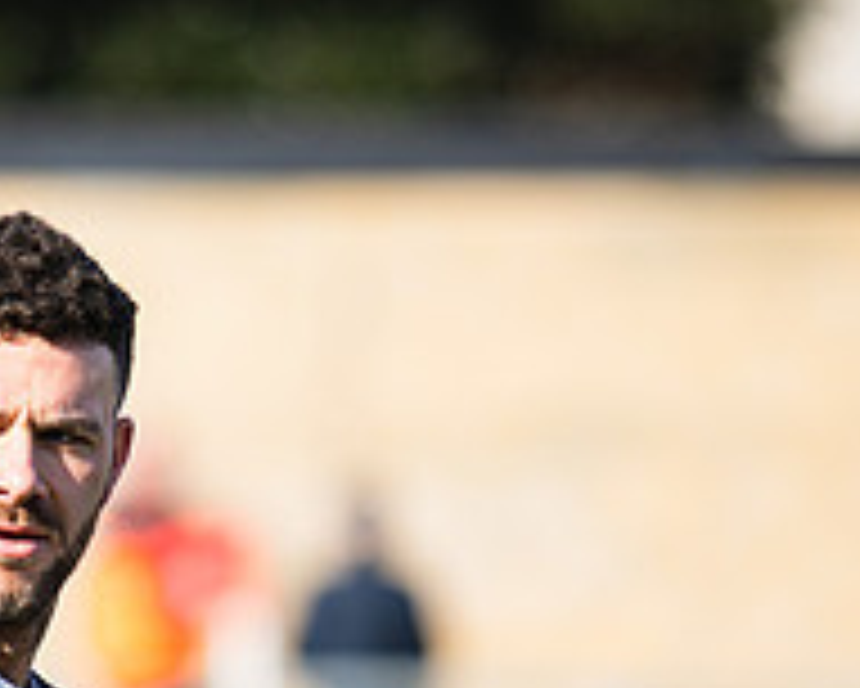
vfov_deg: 2.8
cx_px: 179
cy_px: 624
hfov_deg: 3.5
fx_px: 14159
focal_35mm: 556
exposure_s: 1/2500
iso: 100
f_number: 1.8
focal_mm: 135
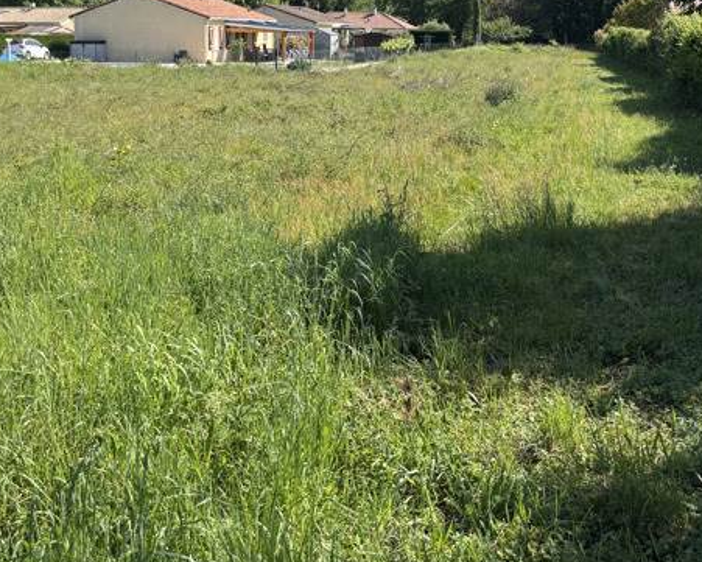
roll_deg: -1.0
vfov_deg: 32.6
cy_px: 123
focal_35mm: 45
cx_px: 324
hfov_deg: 41.1
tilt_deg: -4.7
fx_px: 935
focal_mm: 5.96
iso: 50
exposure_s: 1/2639
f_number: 1.6
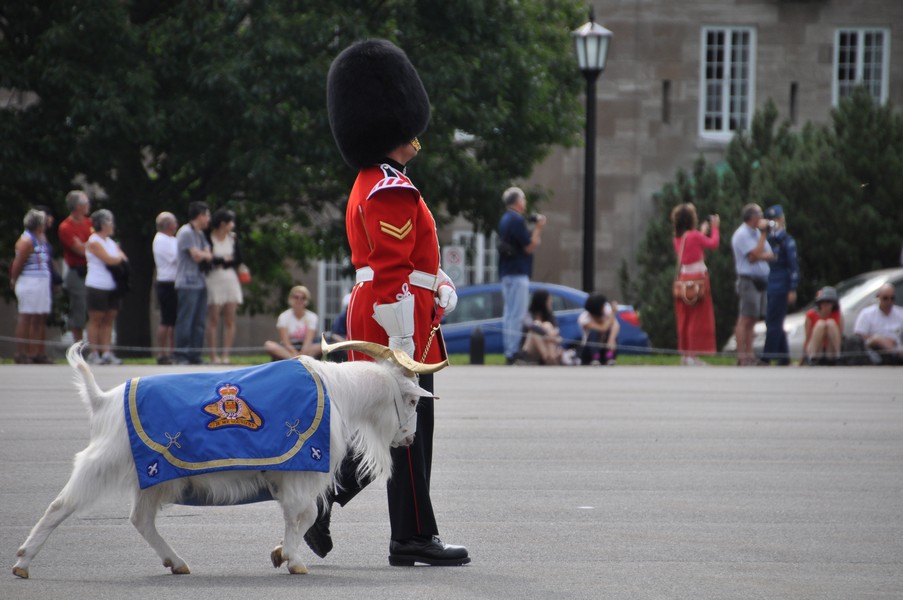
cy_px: 300
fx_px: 8268
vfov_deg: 4.2
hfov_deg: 6.3
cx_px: 452
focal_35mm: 330
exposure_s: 1/1000
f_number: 6.3
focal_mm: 220
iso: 400
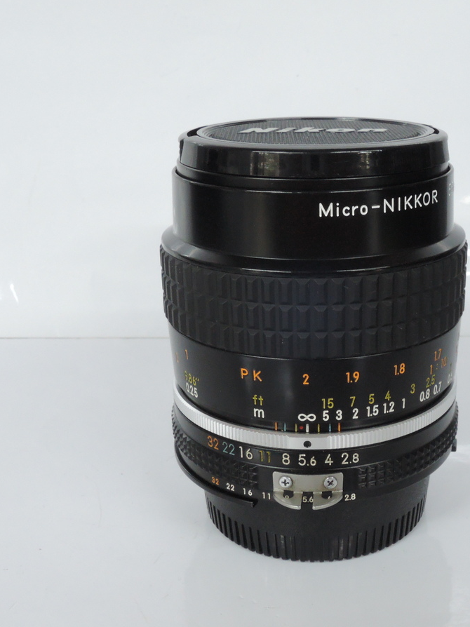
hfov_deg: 30.6
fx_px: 851
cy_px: 314
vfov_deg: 40.4
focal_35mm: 47
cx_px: 317
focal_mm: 7.5
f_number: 8
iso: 800
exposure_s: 1/20
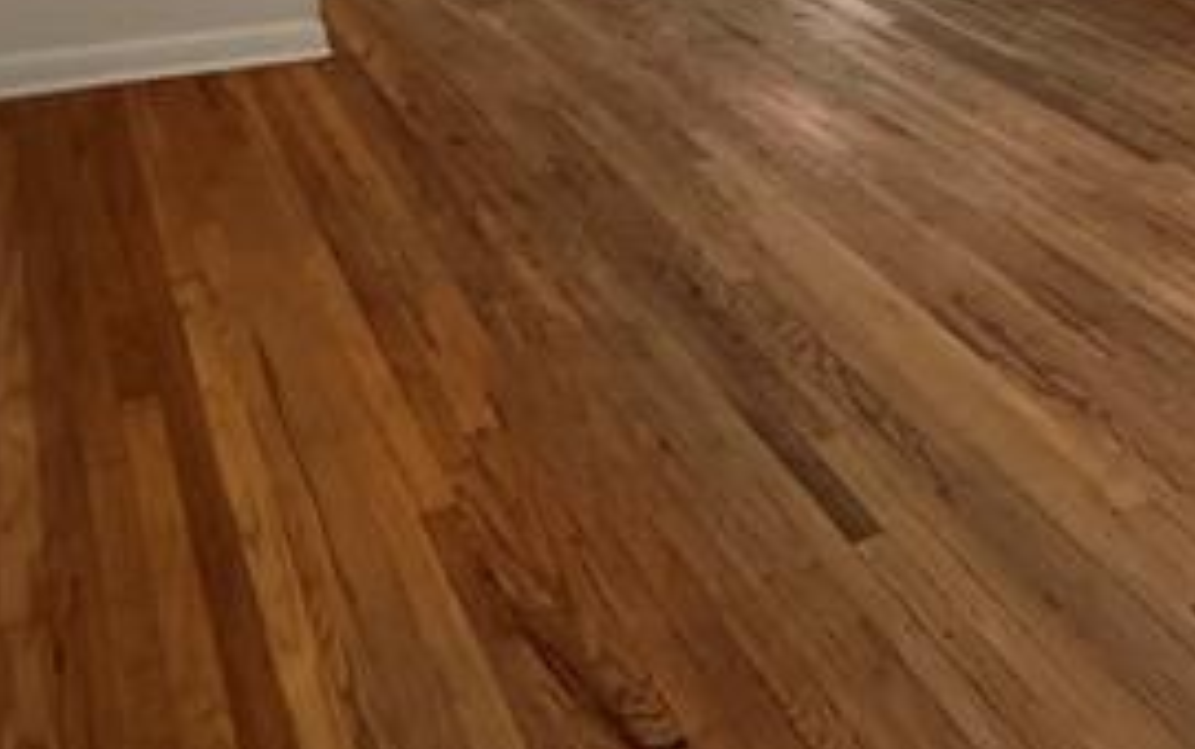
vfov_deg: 28.0
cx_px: 794
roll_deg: -3.8
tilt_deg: -14.8
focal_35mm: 42
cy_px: -66
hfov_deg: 46.4
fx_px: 1369
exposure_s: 1/60
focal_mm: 2.22
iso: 500
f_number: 2.2
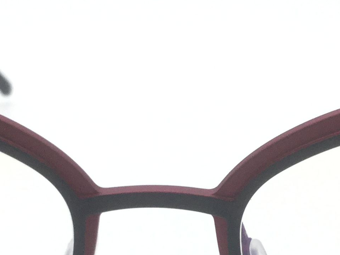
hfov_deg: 18.5
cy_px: 229
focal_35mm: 106
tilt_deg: -30.1
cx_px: 181
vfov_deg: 13.8
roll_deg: -0.6
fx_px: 1041
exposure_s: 1/100
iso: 50
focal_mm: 3.3
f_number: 2.4
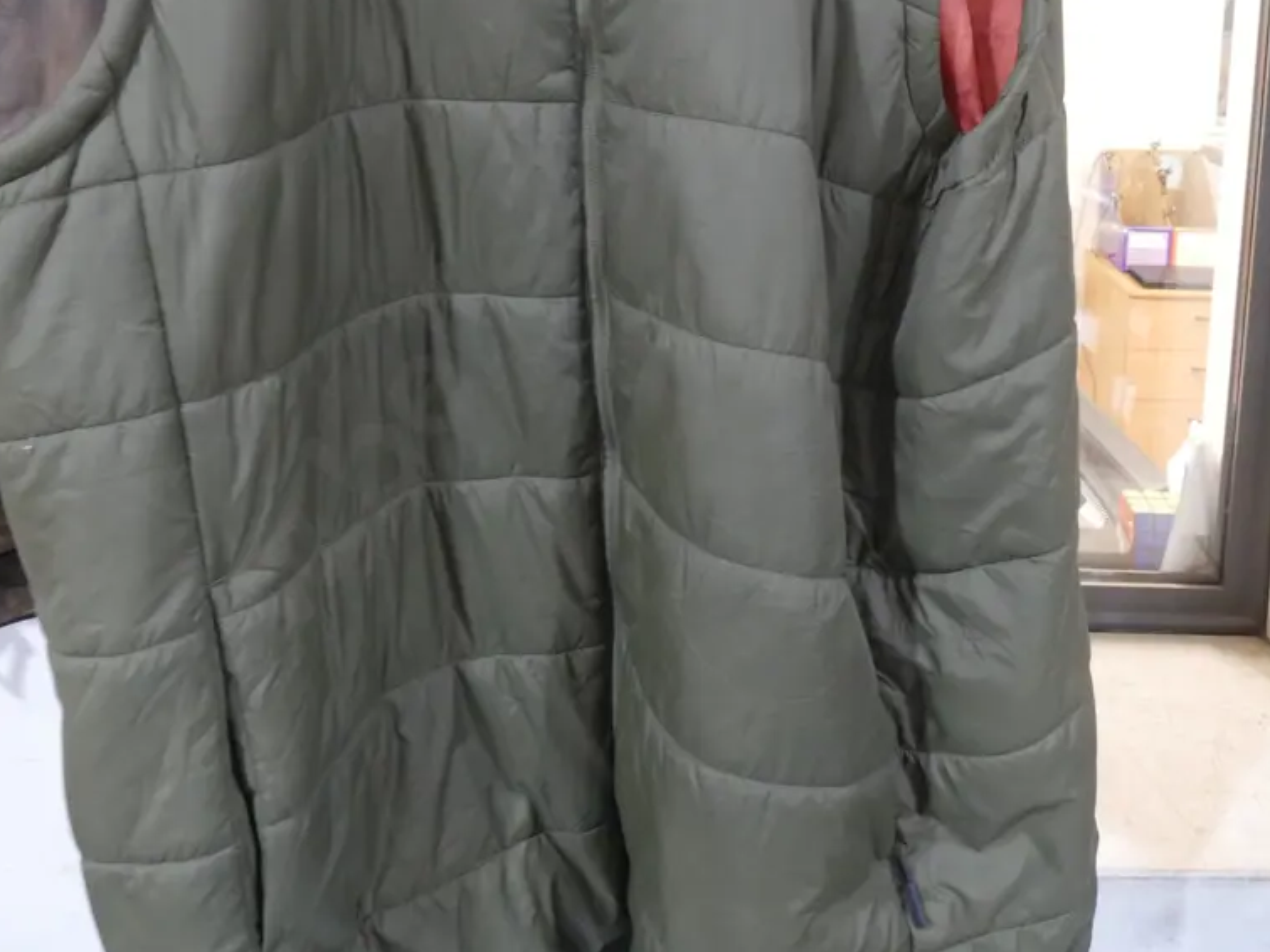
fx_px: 1394
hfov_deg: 49.0
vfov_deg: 35.8
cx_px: 631
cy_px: 124
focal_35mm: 38
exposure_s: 1/20
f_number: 7.1
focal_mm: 14
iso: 3200
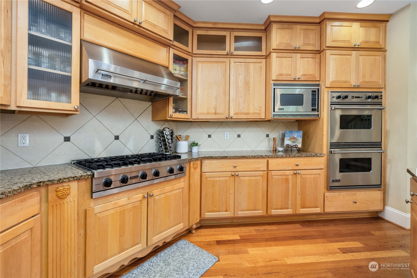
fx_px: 174
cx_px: 208
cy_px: 139
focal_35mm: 15
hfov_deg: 100.4
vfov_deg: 77.4
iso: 1000
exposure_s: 1/13
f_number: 7.1
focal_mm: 15
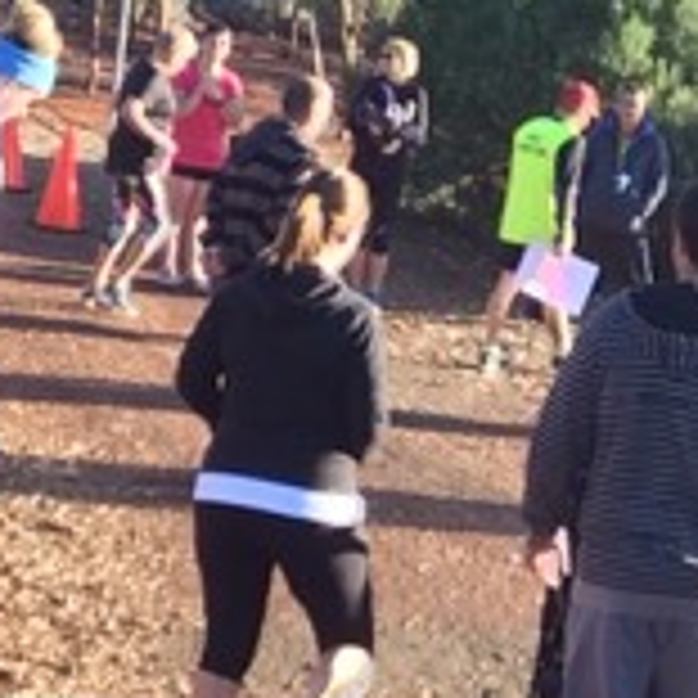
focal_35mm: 92
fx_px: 2099
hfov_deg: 18.8
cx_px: 455
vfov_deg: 18.8
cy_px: 477
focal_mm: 2.15
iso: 50
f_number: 2.4
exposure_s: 1/191
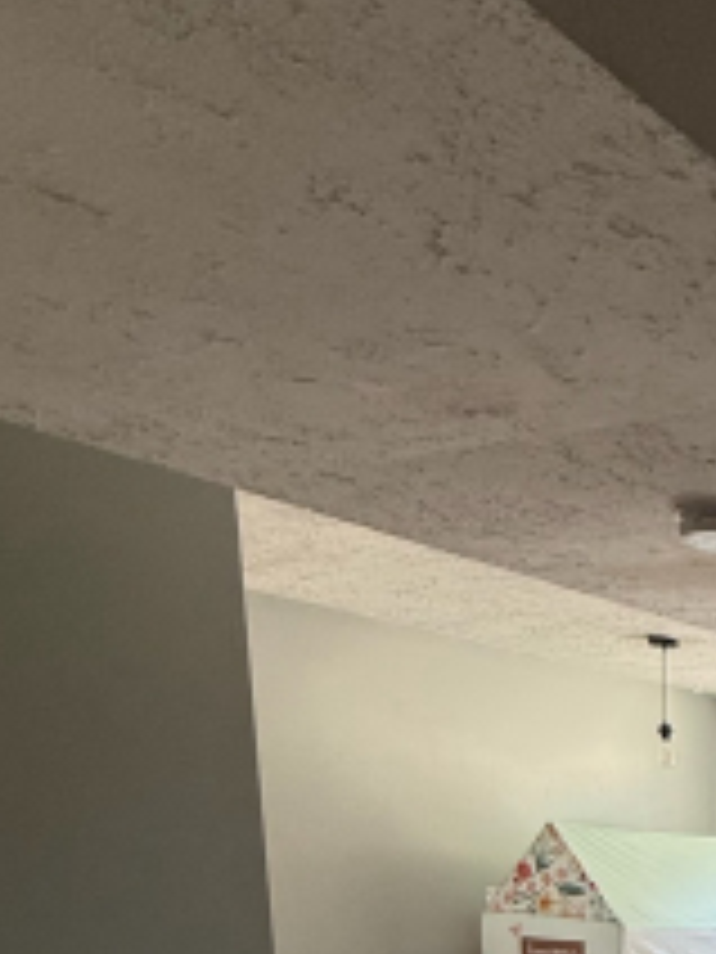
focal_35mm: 44
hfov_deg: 25.7
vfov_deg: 35.1
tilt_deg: -11.4
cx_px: 1036
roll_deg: -2.9
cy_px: 1114
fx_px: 1213
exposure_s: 1/120
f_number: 2.2
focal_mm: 2.22
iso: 160
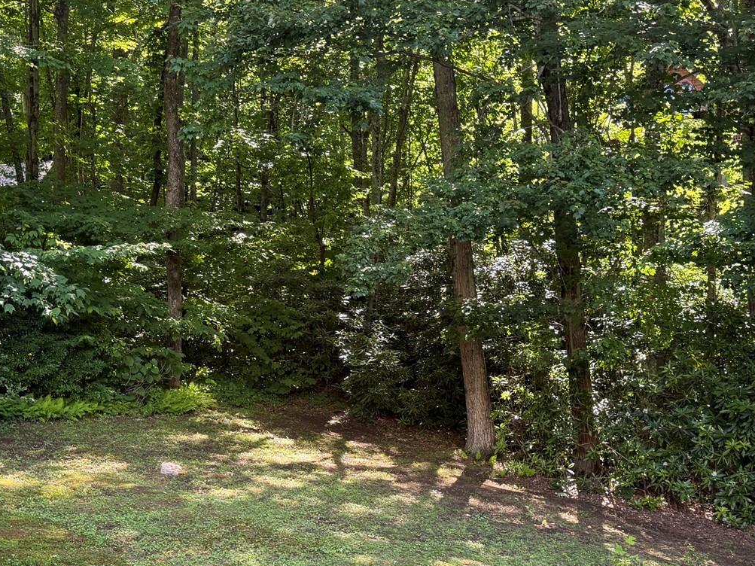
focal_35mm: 49
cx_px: 309
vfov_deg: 28.9
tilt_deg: -1.5
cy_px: 468
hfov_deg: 38.8
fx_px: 1069
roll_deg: +0.9
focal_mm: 6.76
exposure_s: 1/121
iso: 125
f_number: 1.78
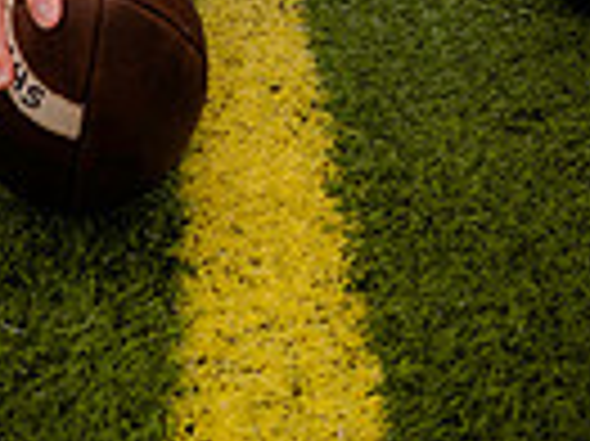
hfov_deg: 19.8
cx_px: 232
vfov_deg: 12.6
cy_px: -508
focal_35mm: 99
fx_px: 1686
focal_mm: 30
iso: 360
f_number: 4
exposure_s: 1/200
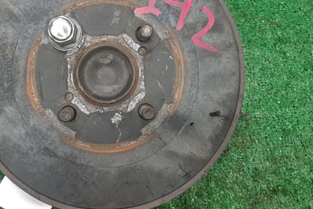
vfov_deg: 34.1
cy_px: 78
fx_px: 339
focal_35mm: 39
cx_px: 105
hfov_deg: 48.7
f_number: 1.7
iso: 185
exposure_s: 1/50
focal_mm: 3.93
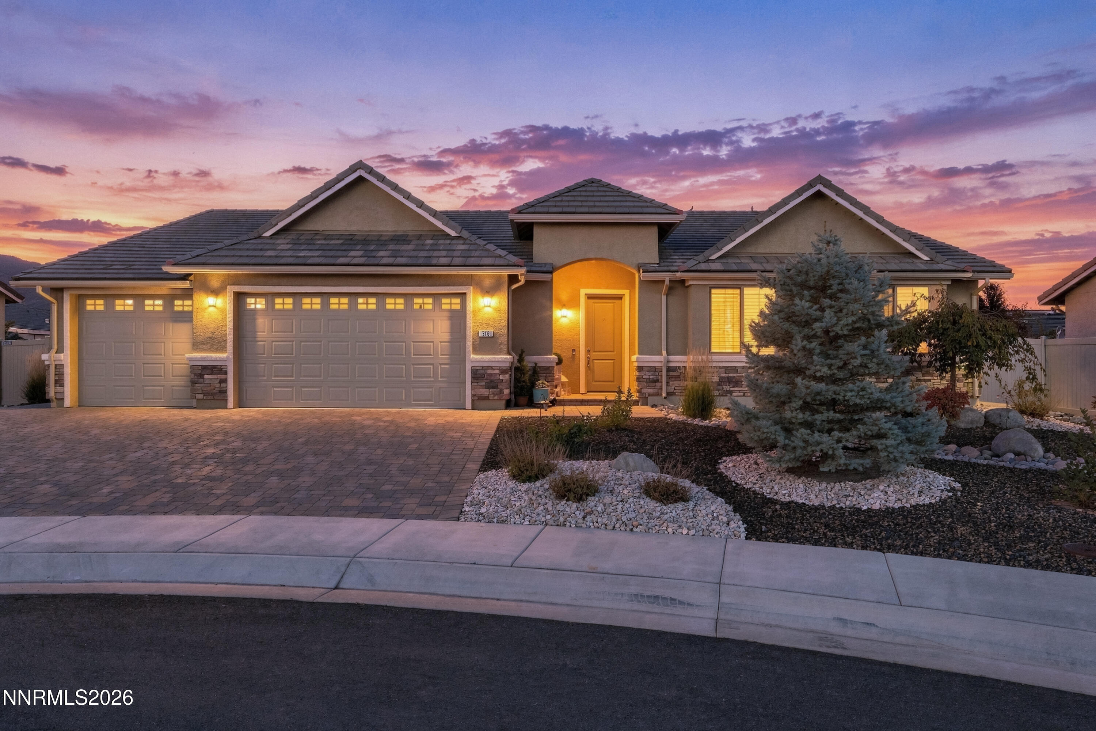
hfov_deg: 81.2
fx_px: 639
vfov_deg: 59.5
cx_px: 548
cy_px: 366
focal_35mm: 21
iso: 320
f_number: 8
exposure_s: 1/400
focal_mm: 21
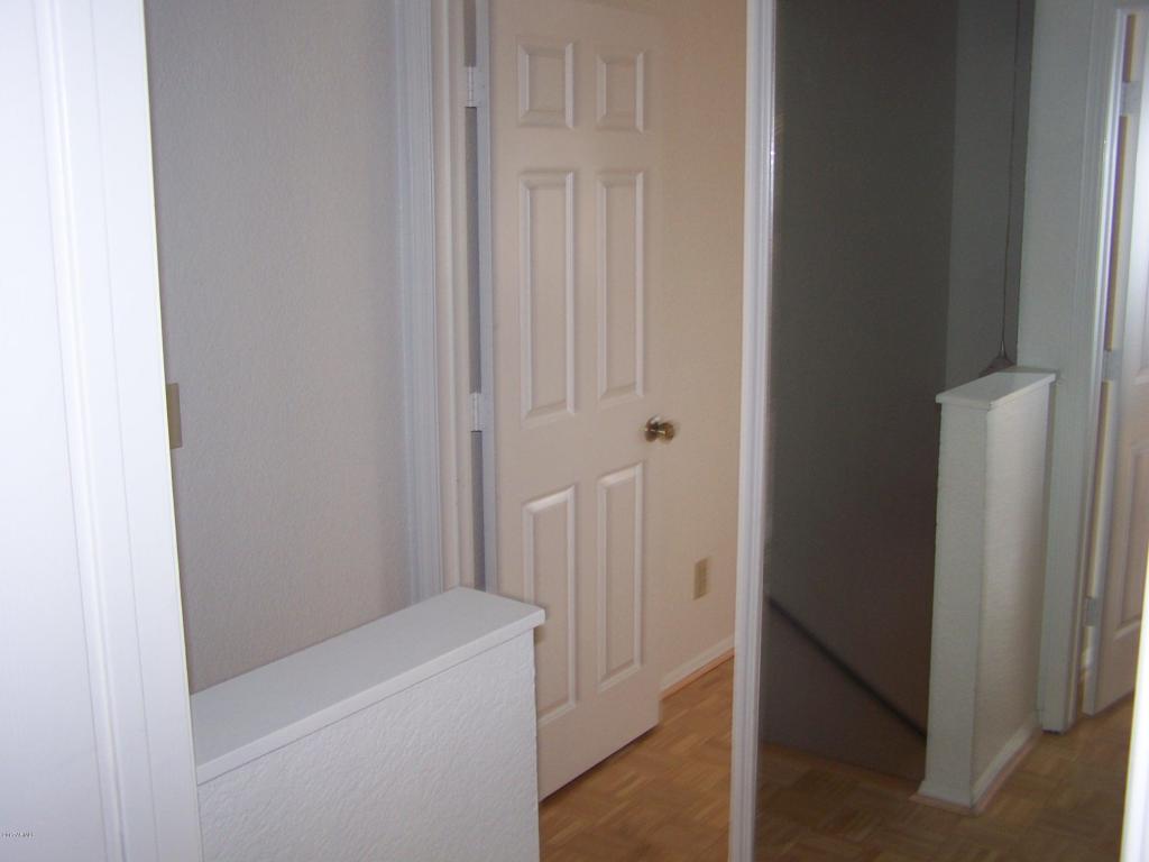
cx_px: 574
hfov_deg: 49.0
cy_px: 431
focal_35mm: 38
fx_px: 1261
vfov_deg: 37.7
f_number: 2.8
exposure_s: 1/60
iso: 80
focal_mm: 6.3
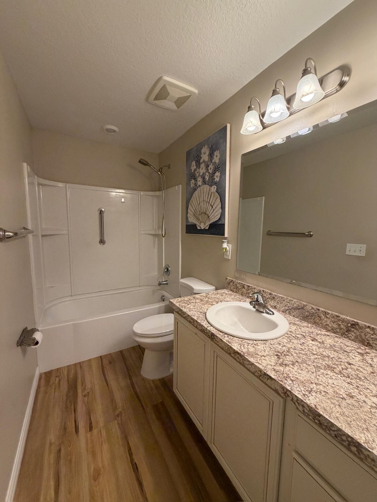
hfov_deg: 85.7
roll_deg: -1.1
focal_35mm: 14
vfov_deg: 102.1
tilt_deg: -5.3
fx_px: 203
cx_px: 188
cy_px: 251
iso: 320
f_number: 2.2
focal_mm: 2.22
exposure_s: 1/120
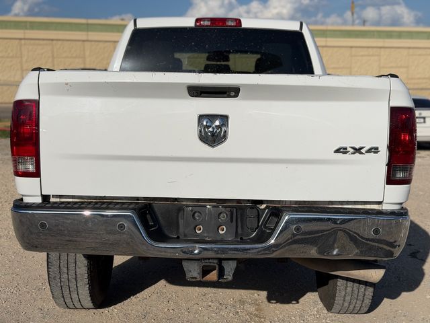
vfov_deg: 30.3
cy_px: 162
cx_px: 215
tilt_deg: -8.6
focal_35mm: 48
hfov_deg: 39.7
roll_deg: +0.2
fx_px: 596
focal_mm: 6.76
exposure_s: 1/16129
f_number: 1.78
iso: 64
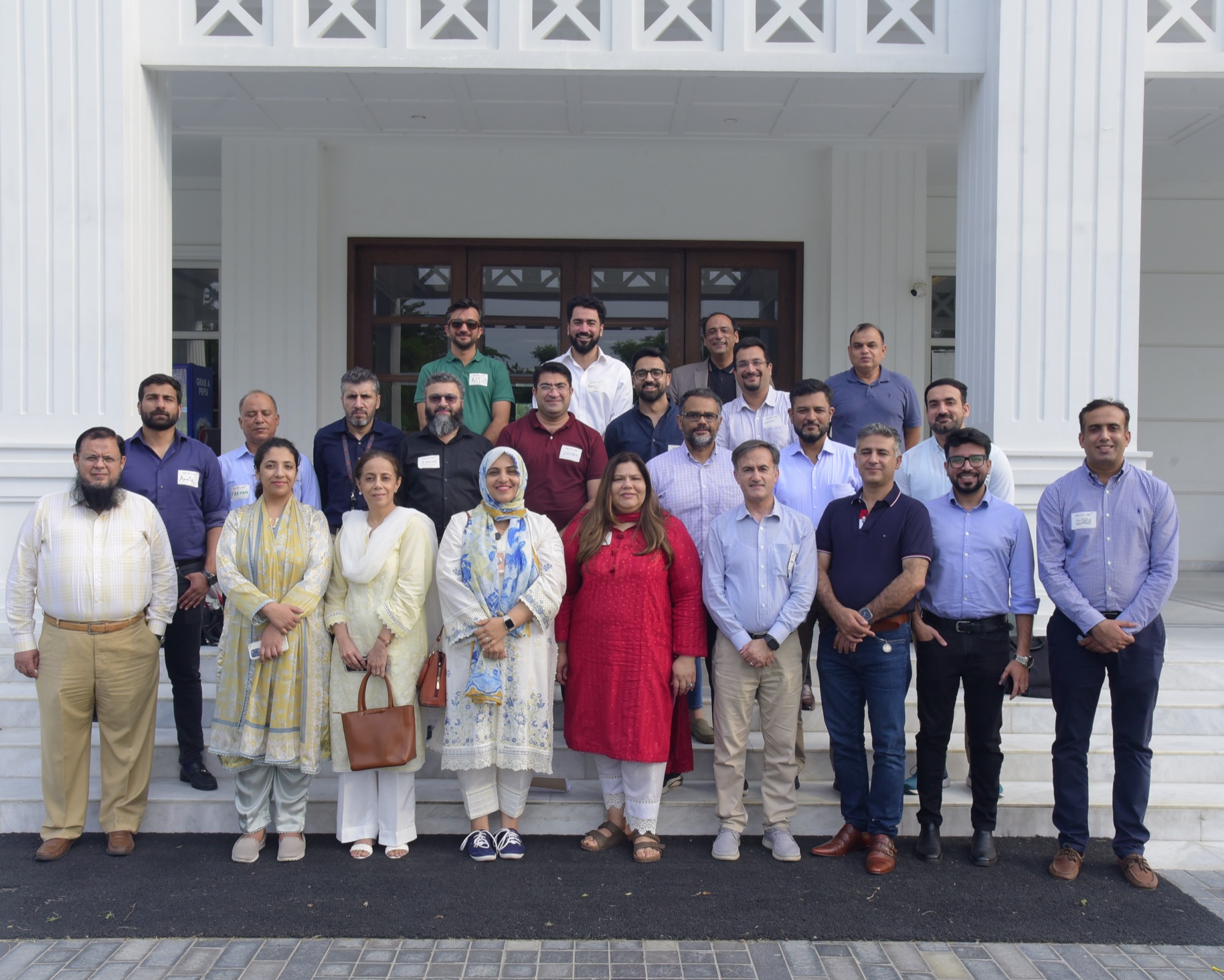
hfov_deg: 51.5
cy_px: 491
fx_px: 1268
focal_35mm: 35
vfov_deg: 42.2
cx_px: 618
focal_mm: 31
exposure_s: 1/200
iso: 800
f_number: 5.6
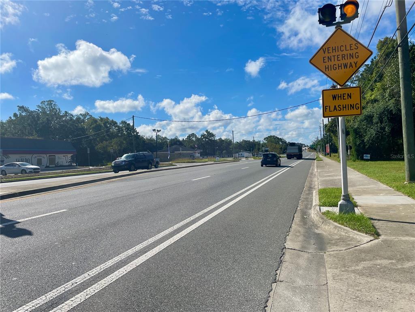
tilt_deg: -1.4
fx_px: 312
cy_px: 156
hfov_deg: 67.3
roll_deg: +3.1
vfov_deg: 53.1
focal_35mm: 26
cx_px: 208
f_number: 1.6
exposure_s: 1/7299
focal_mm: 4.2
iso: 32
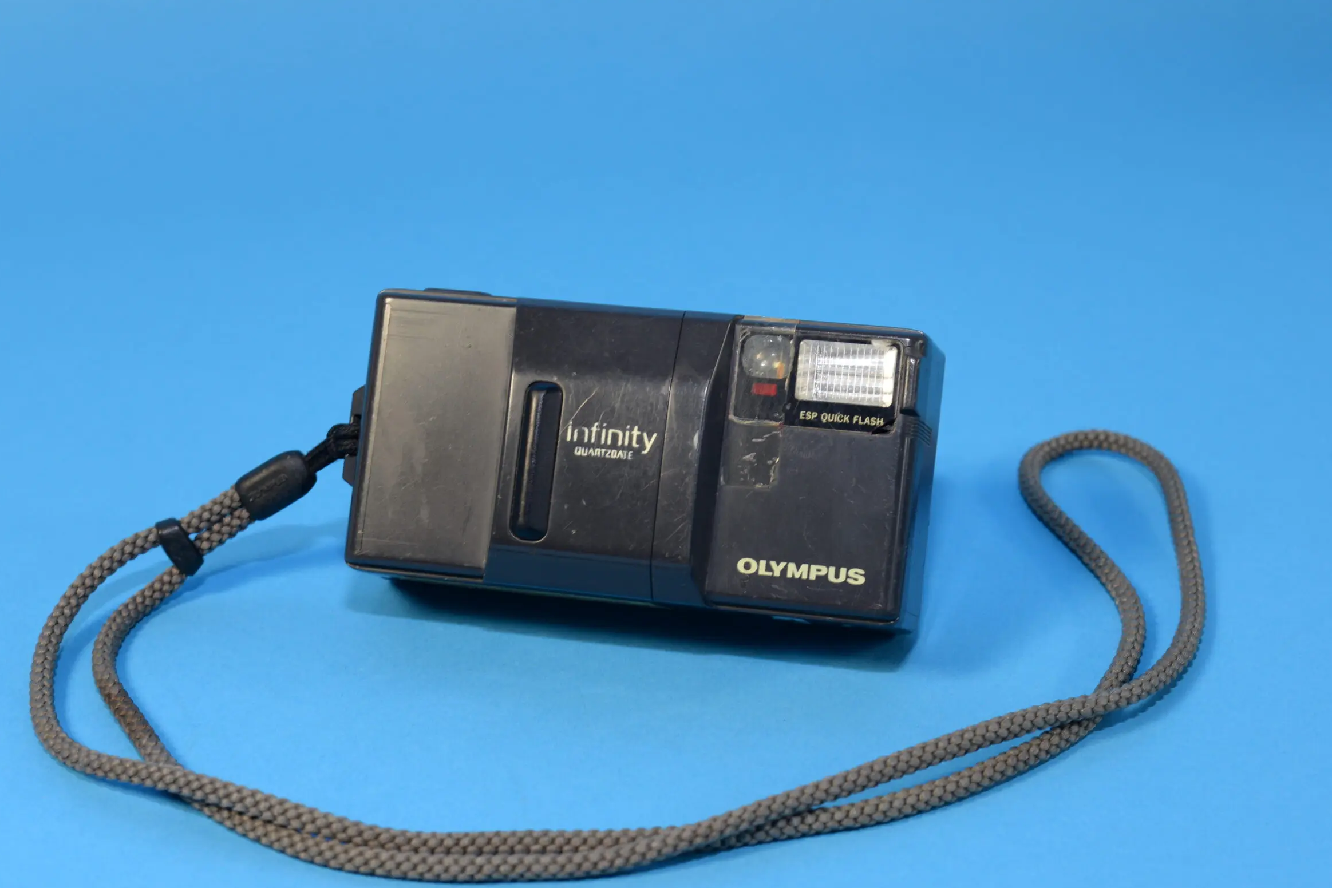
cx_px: 651
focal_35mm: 55
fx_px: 2035
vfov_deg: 24.6
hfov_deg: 36.2
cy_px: 473
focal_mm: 50
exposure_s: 1/60
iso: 320
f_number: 8
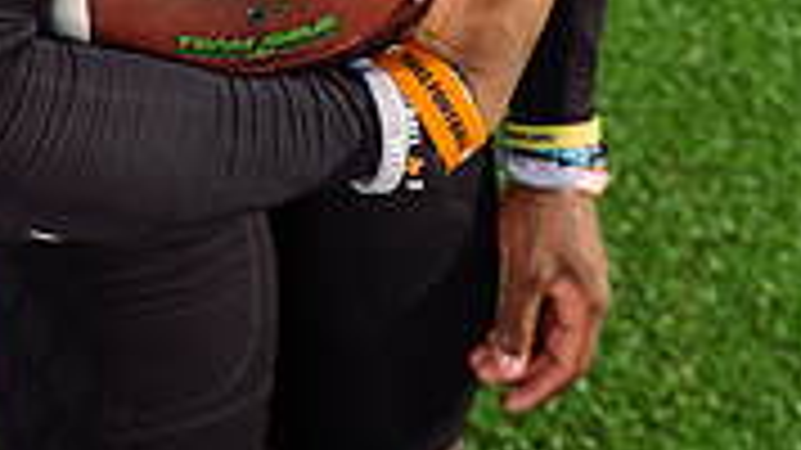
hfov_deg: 19.3
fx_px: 2357
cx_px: 346
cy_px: -540
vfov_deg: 9.9
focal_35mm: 111
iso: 50
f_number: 5.6
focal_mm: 42
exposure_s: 1/250
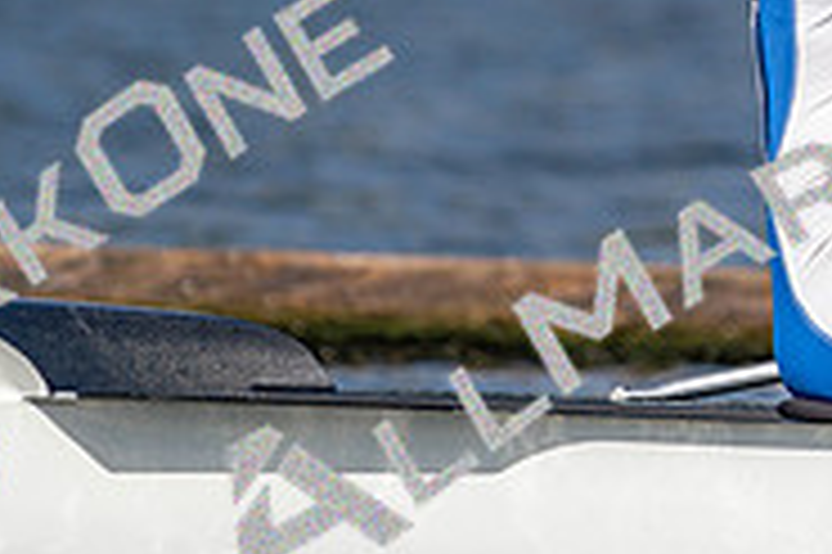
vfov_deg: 1.1
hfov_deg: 1.7
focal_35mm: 1209
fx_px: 27916
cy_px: -74
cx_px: 1142
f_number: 6.3
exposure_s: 1/1600
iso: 125
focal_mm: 385
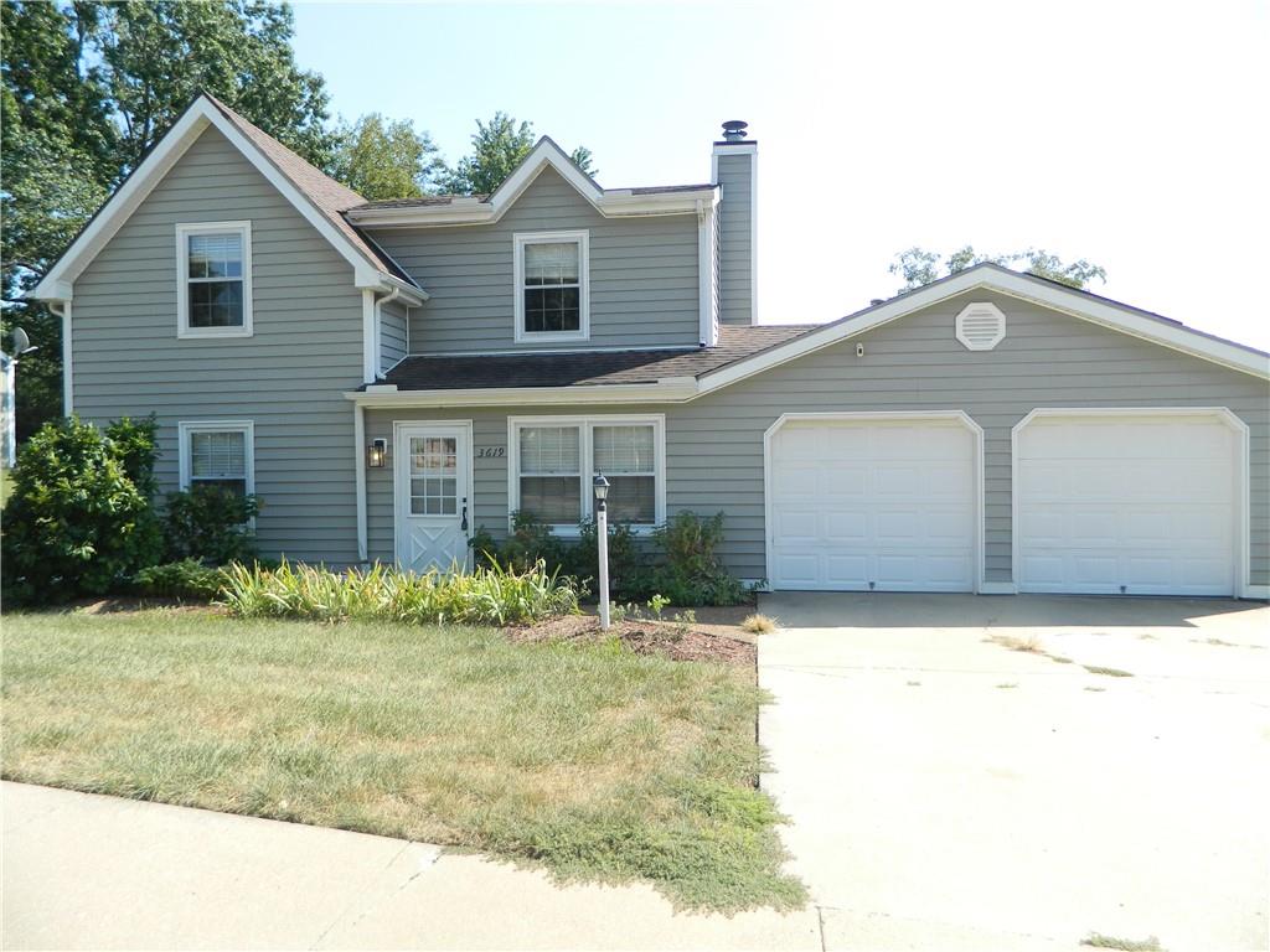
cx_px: 635
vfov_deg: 54.9
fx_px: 917
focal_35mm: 25
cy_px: 476
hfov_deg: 69.4
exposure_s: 1/400
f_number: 3.1
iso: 80
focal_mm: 4.5
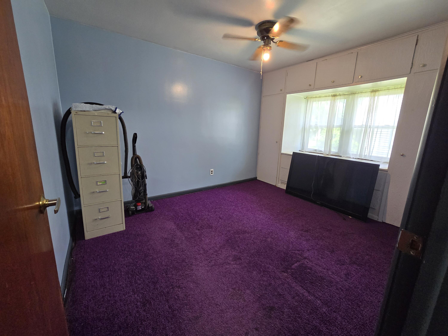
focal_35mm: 13
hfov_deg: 106.2
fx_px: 168
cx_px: 224
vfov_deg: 89.9
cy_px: 168
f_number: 2.2
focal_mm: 2.2
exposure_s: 1/60
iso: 320
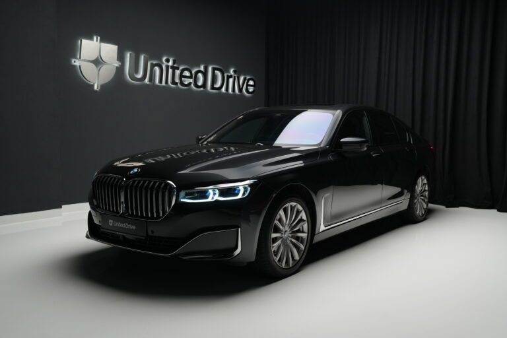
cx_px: 254
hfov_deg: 54.4
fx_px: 493
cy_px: 169
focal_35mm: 35
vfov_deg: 37.9
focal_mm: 35
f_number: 4
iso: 1000
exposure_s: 1/40
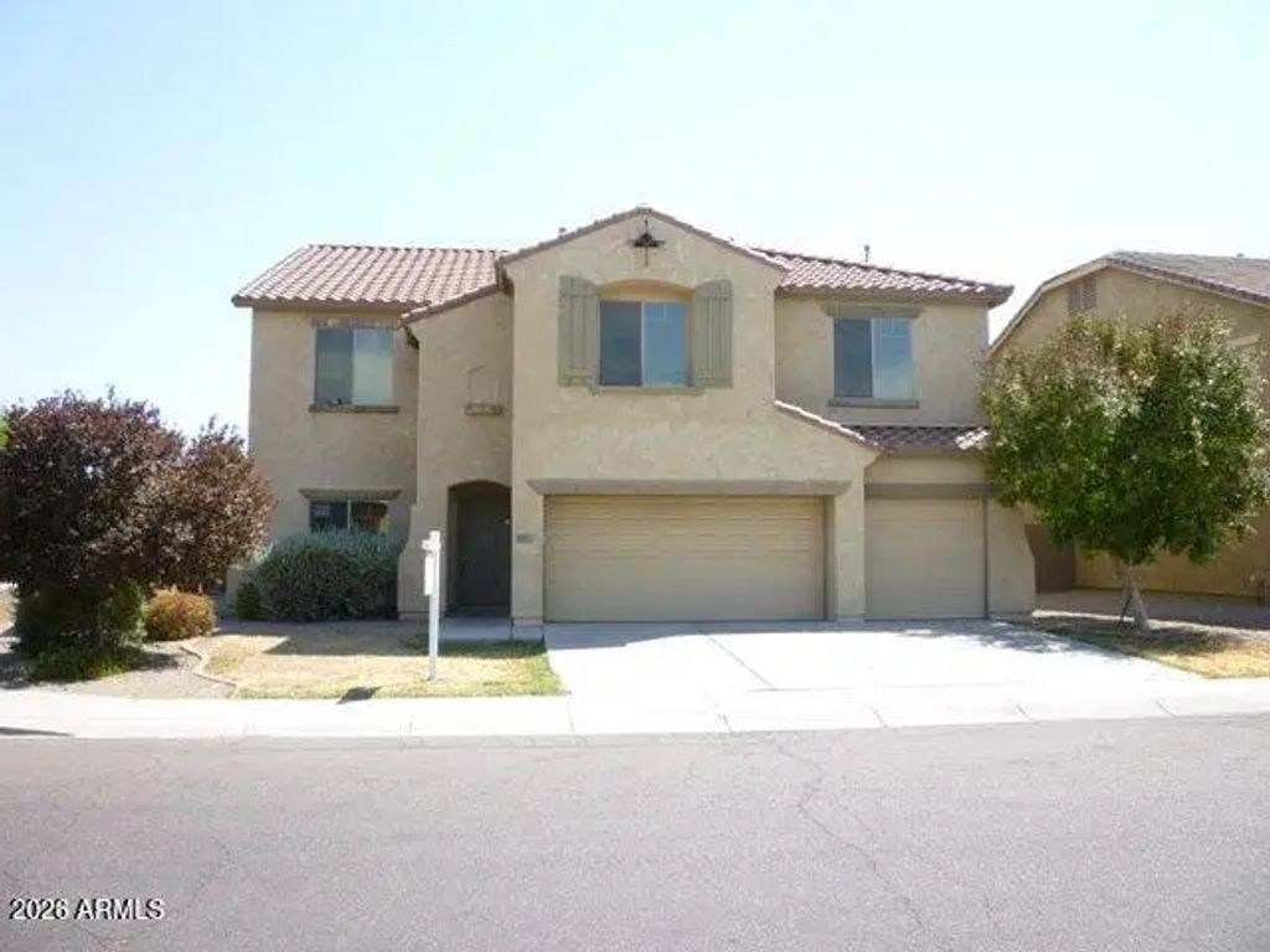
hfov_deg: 61.7
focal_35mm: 29
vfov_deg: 48.2
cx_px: 635
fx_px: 1064
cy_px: 476
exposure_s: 1/320
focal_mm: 5.2
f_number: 3.3
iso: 80
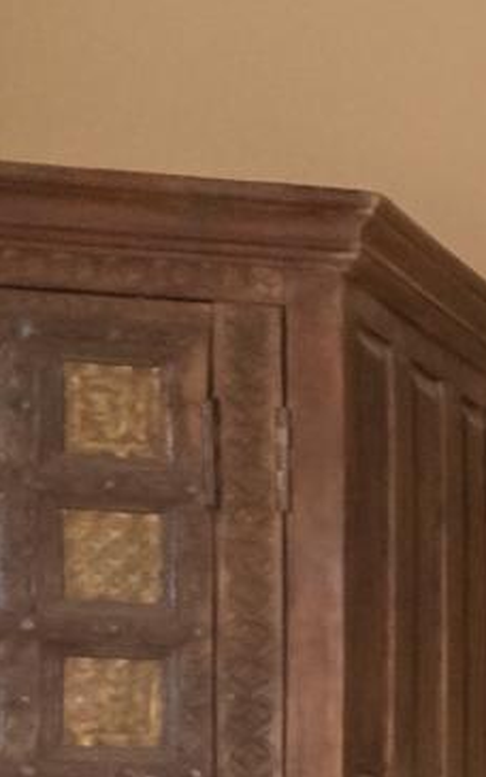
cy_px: 1273
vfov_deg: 14.2
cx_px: 2682
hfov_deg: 5.6
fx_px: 2841
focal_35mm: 134
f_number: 5.6
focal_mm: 16
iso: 2000
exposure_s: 1/125
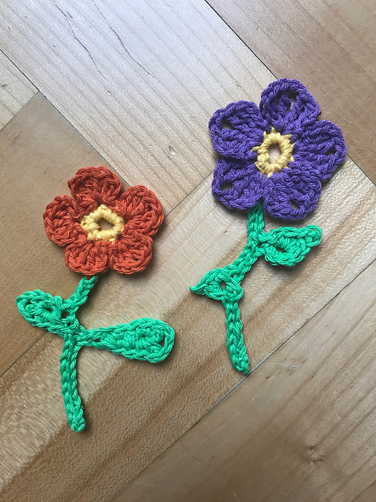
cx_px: 188
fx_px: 406
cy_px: 251
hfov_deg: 49.7
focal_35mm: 28
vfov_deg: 63.4
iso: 25
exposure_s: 1/33
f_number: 1.8
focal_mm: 3.99
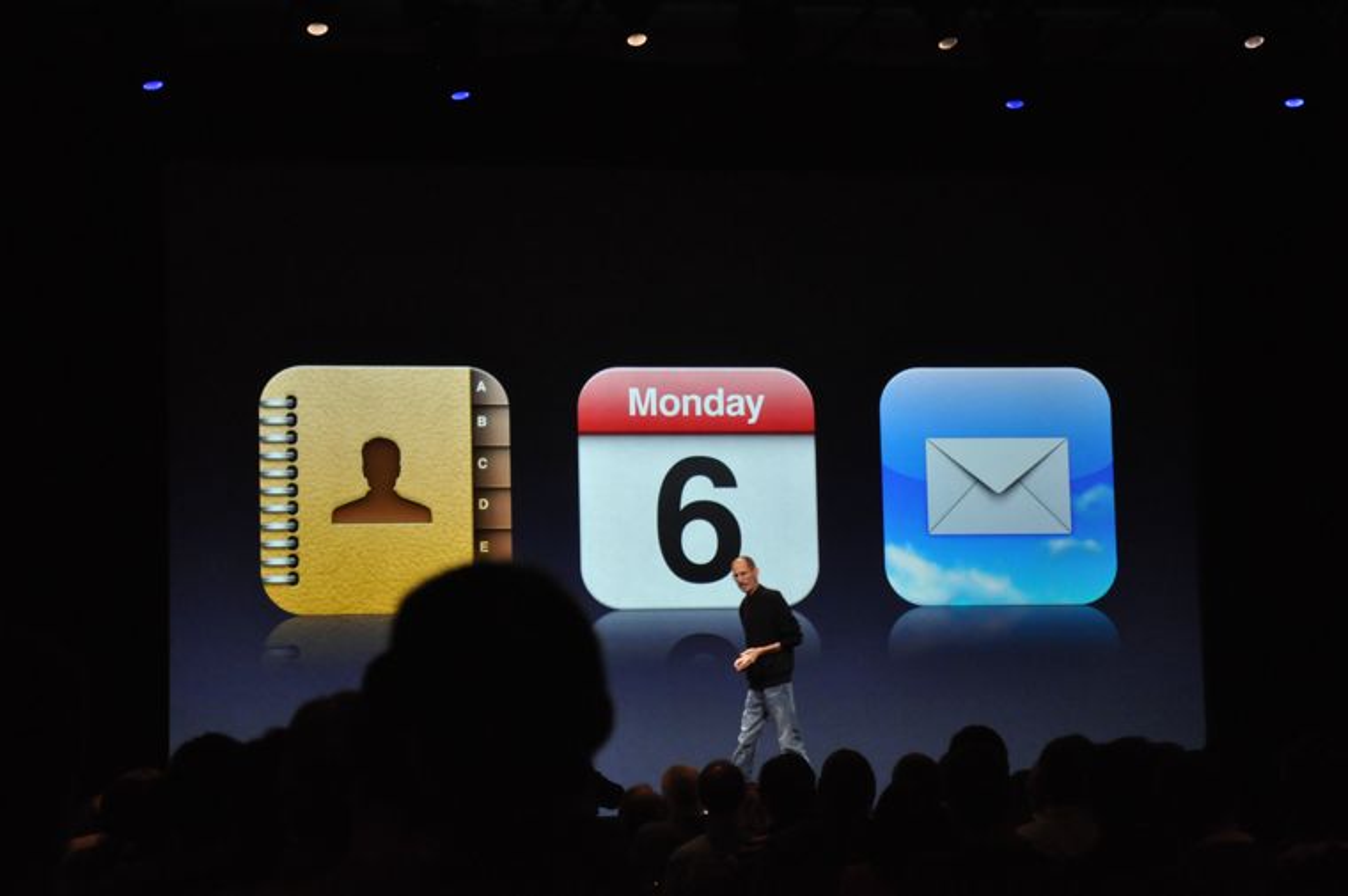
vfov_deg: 15.7
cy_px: 448
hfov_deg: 23.4
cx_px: 674
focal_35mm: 87
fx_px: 3254
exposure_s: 1/100
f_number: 5
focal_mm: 58
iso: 1600
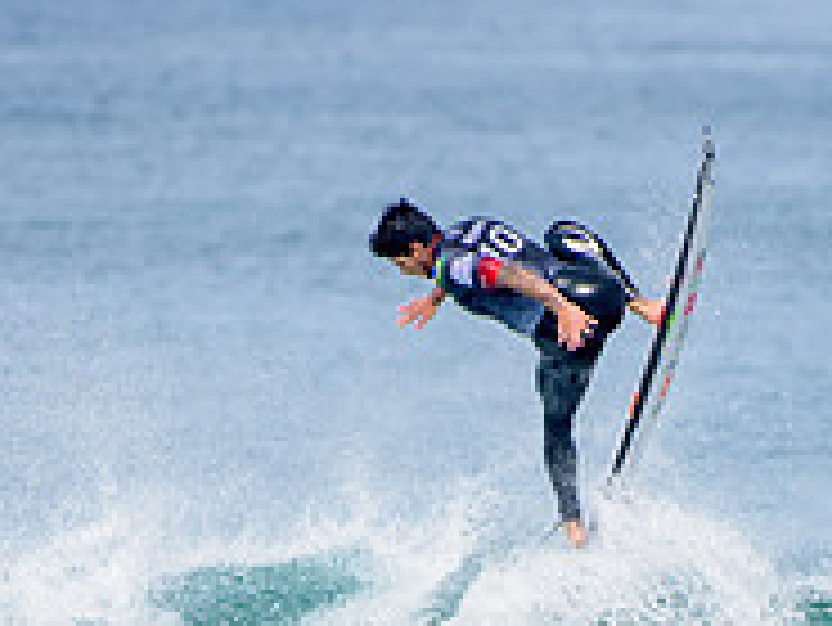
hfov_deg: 1.3
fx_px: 36244
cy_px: 759
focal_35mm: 1507
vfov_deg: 1.0
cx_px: 549
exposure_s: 1/2000
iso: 250
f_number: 5.6
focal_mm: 500
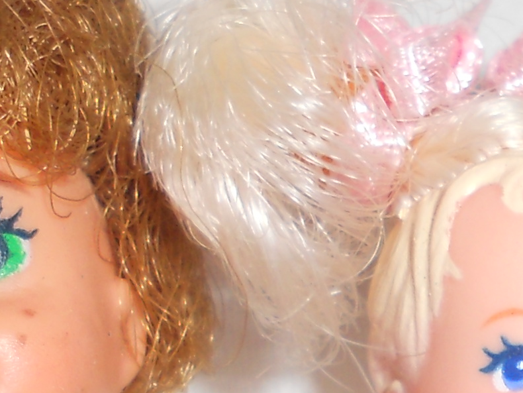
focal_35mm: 162
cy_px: 414
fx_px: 2448
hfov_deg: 12.2
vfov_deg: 9.1
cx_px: 349
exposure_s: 1/25
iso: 80
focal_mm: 5.8
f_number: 8.8
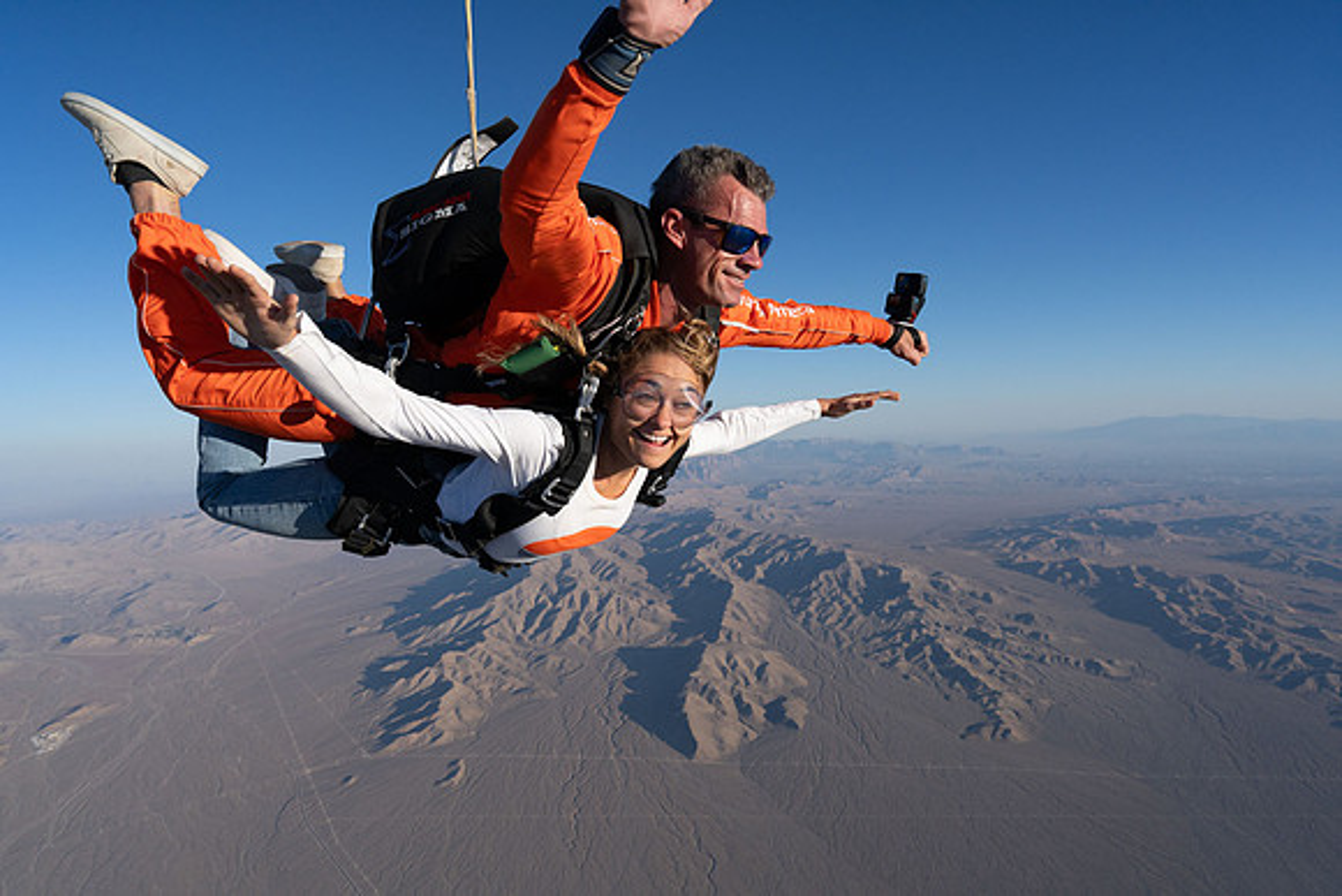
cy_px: 448
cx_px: 671
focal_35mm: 24
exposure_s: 1/2000
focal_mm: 24
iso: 800
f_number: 9
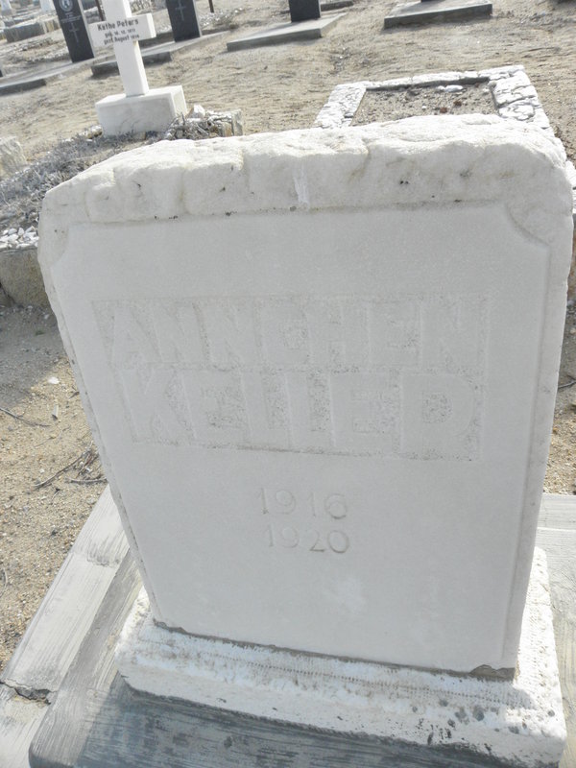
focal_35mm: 26
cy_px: 384
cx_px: 288
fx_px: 577
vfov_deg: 67.3
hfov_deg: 53.1
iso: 200
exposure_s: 1/320
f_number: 5.6
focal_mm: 4.6
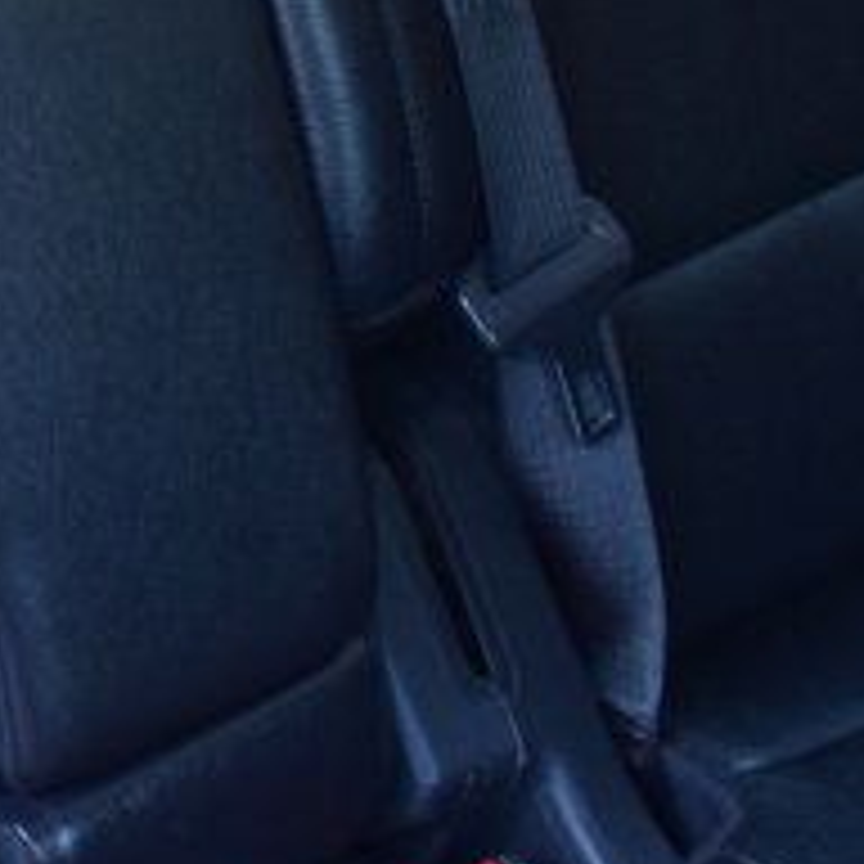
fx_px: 3840
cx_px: -1044
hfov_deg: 11.2
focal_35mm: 136
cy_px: -351
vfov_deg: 12.3
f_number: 6.3
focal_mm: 20
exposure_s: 1/20
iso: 400
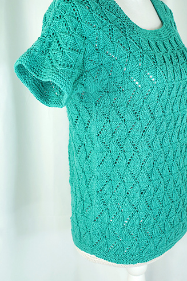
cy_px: 115
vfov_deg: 41.7
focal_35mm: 47
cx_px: 110
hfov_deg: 28.6
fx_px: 366
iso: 100
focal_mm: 36
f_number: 5.6
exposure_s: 1/40
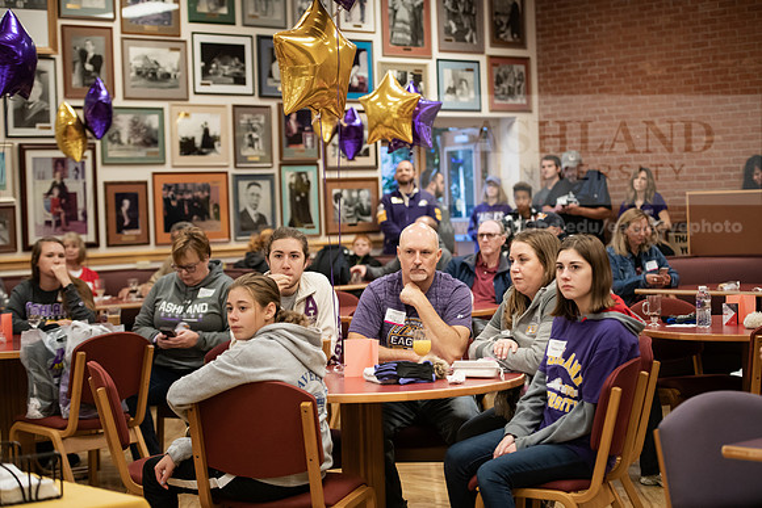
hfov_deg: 27.0
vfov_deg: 18.2
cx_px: 381
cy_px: 254
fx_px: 1588
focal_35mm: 75
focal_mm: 75
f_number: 3.2
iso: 2000
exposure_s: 1/200
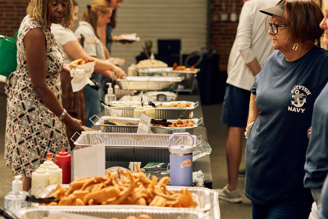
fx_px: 802
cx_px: 139
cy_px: 96
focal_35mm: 88
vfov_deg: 15.5
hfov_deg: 23.1
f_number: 3.2
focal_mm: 70
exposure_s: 1/250
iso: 800
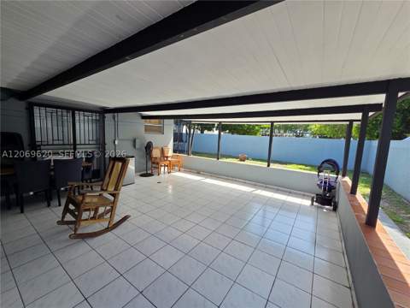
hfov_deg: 106.2
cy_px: 154
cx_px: 205
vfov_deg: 89.9
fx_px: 154
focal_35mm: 13
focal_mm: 2.2
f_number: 2.2
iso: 50
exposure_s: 1/396
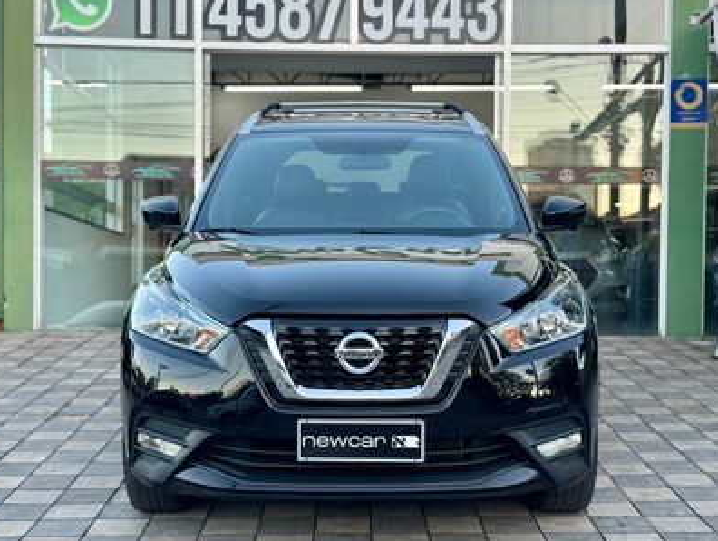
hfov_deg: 33.7
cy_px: 314
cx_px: 372
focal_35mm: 57
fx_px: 1184
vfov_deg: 25.7
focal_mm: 6.76
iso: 100
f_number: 1.78
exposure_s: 1/128
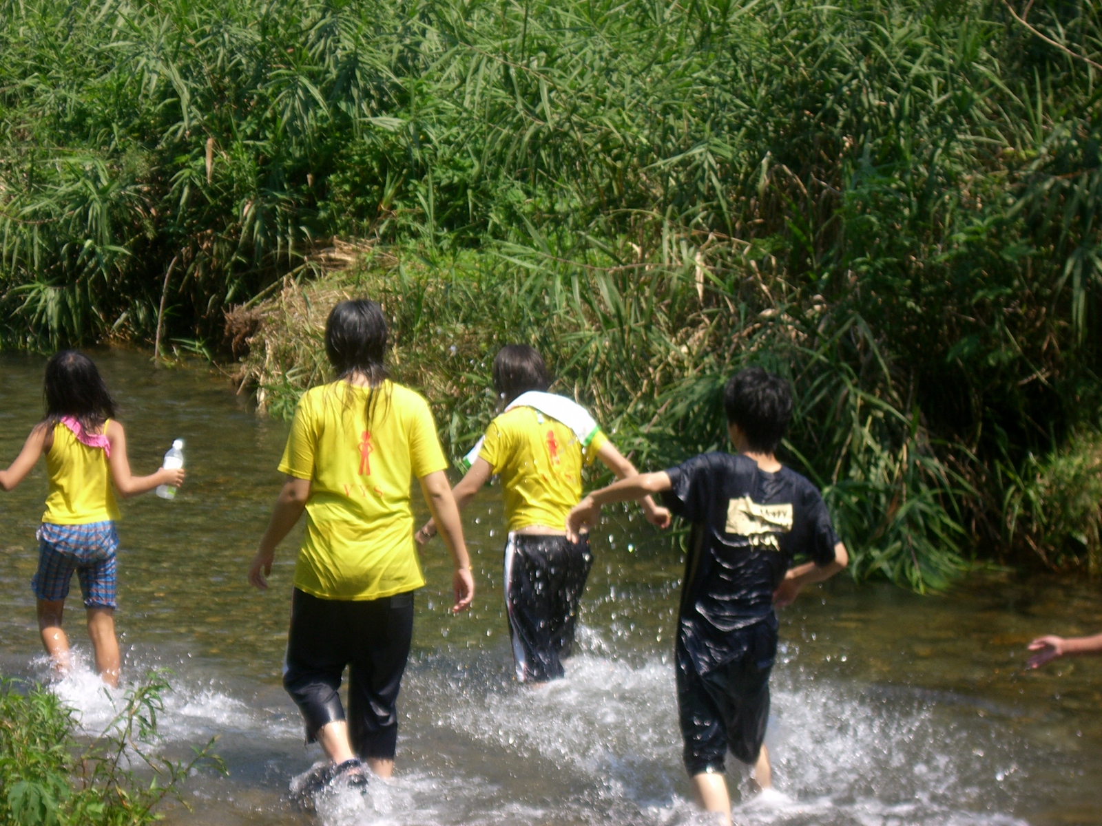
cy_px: 413
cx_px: 551
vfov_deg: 13.0
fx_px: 3629
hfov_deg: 17.3
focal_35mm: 114
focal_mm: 18.6
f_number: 5.2
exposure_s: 1/250
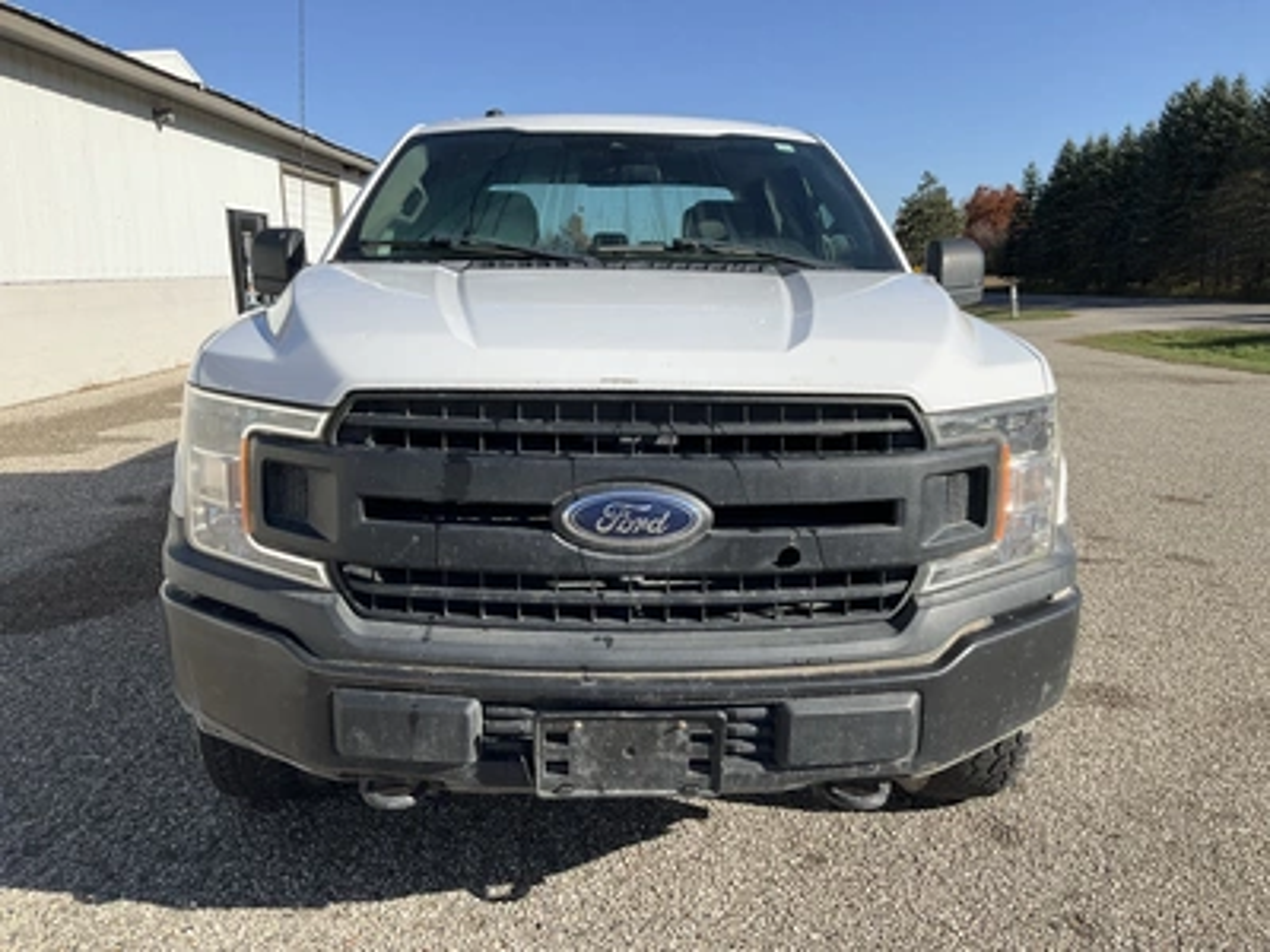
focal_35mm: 29
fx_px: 1064
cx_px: 635
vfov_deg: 48.2
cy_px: 476
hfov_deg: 61.7
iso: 25
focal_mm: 3
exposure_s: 1/1848
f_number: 1.8
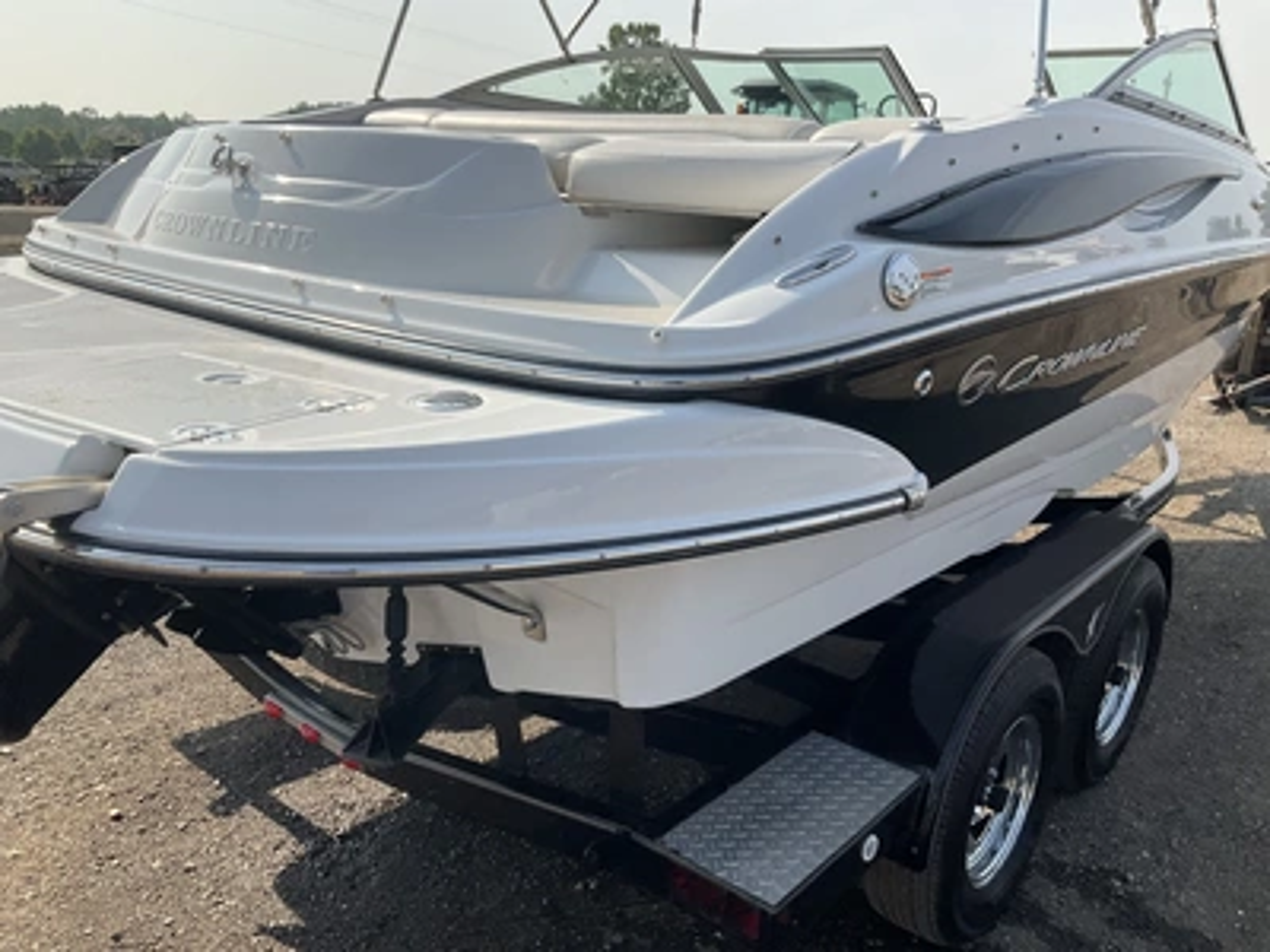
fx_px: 1064
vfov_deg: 48.2
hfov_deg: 61.7
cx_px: 635
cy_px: 476
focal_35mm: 29
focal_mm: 3
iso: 25
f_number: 1.8
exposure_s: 1/1730
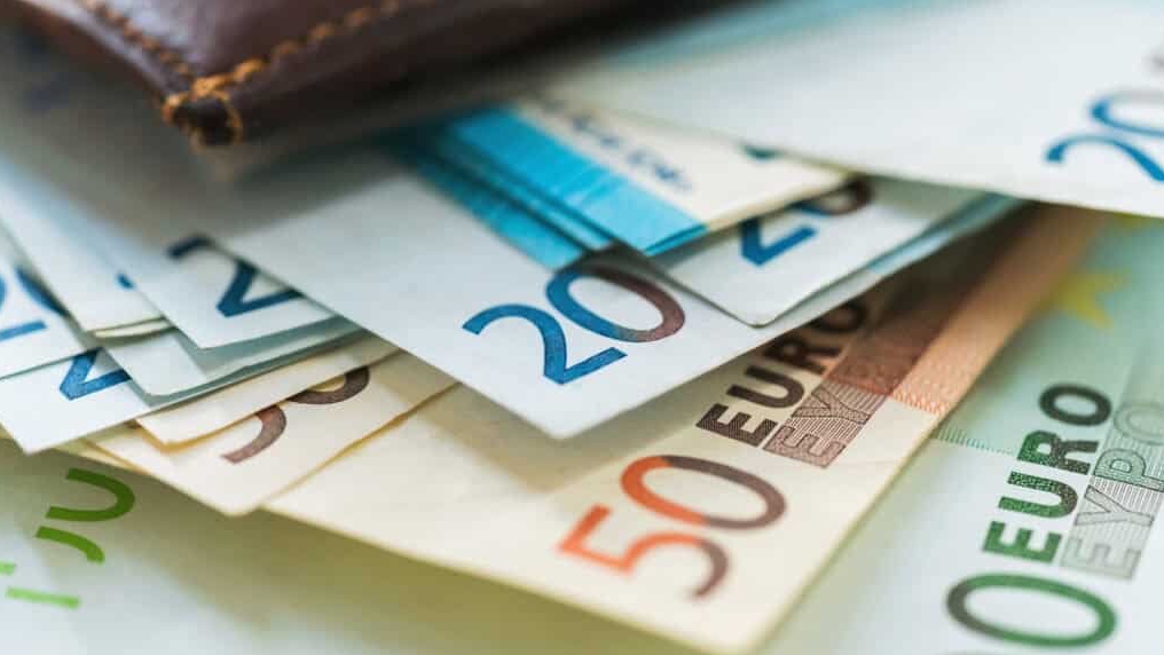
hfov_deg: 22.4
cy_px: 317
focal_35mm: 95
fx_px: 2933
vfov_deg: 12.7
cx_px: 582
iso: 1600
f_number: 4
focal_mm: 90
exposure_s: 1/125
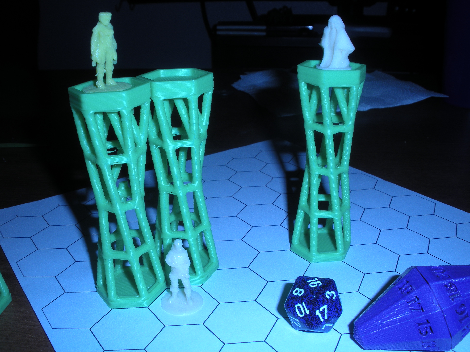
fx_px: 489
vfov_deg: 39.7
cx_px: 235
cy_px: 176
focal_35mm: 36
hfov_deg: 51.4
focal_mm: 6.3
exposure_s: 1/60
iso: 64
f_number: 5.6
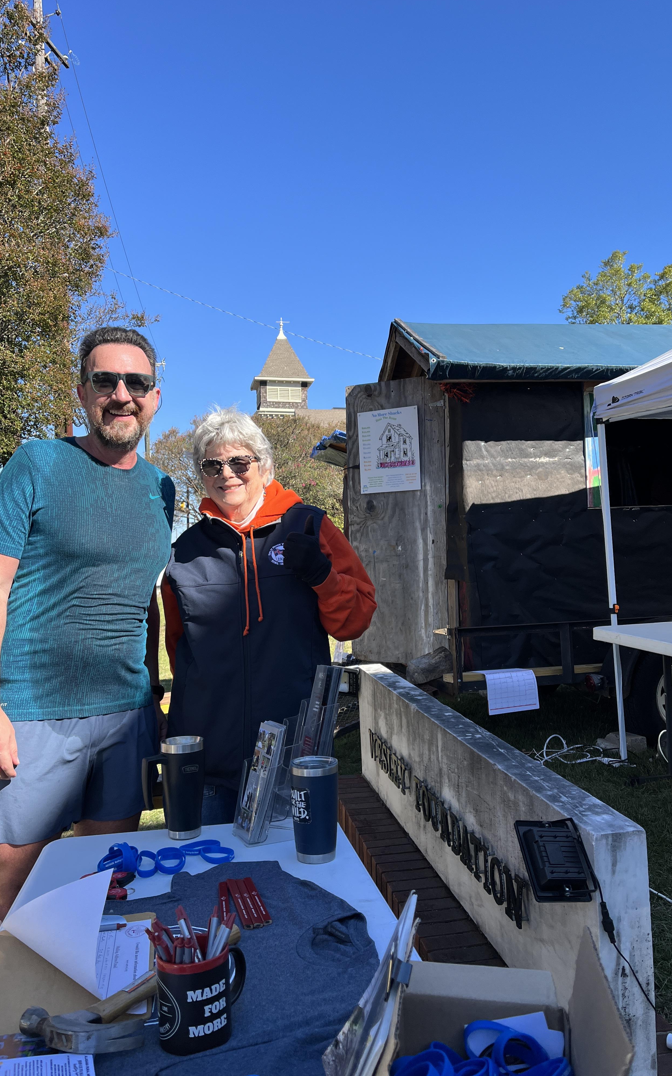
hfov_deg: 44.5
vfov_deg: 66.5
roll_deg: +1.0
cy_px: 534
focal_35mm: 28
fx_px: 821
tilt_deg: +1.3
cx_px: 339
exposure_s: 1/2463
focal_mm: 5.1
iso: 50
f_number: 1.6
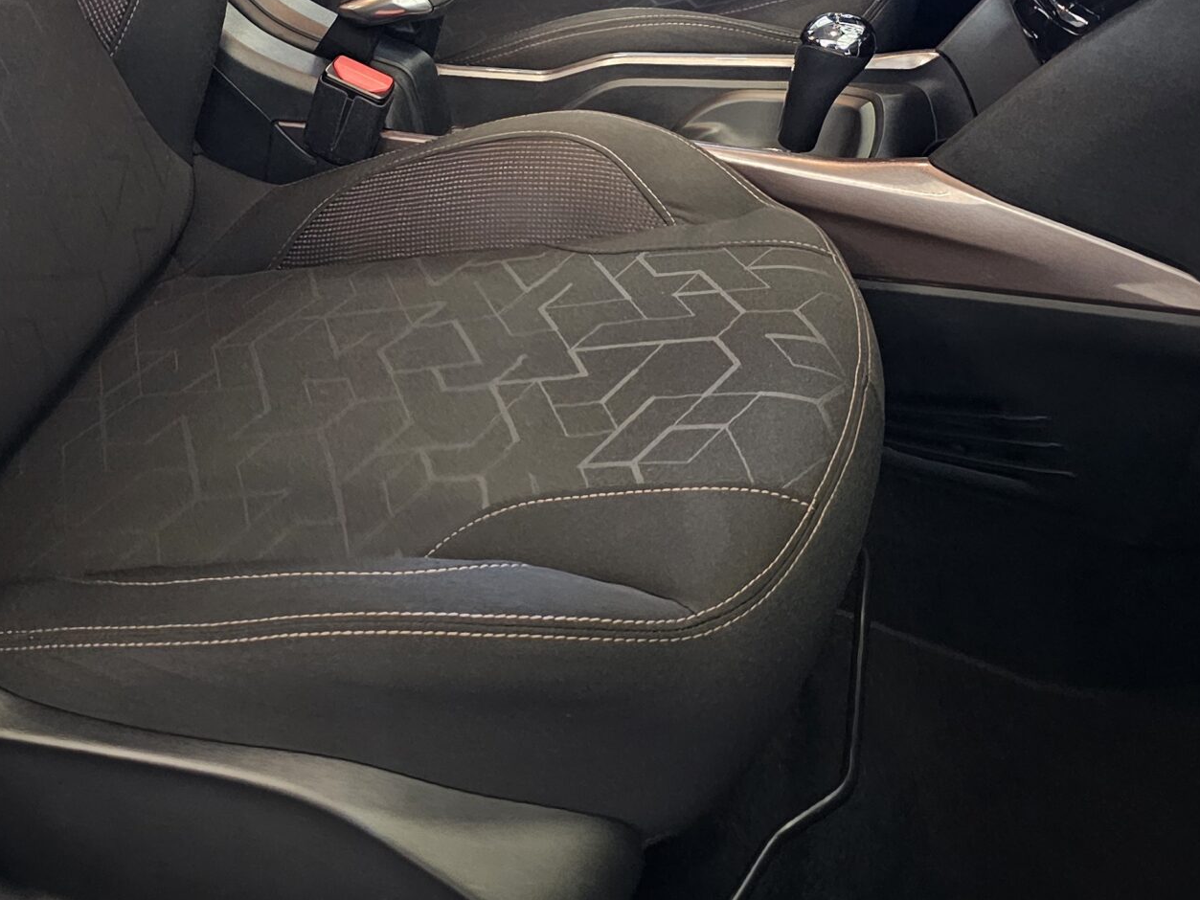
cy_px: 28
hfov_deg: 40.2
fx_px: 1629
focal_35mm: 47
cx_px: 455
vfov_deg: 29.1
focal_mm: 6.3
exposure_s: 1/24
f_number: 1.7
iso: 1000
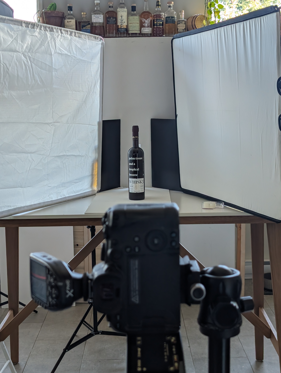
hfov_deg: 29.7
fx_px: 529
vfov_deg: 38.9
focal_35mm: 49
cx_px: 140
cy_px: 186
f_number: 1.68
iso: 58
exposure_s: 1/93.2
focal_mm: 6.9
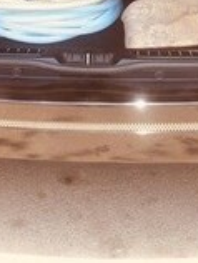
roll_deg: +2.5
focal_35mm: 91
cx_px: 78
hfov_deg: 16.3
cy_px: -140
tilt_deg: -12.3
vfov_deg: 18.8
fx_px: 692
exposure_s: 1/208
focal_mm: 4.15
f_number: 2.2
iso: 32
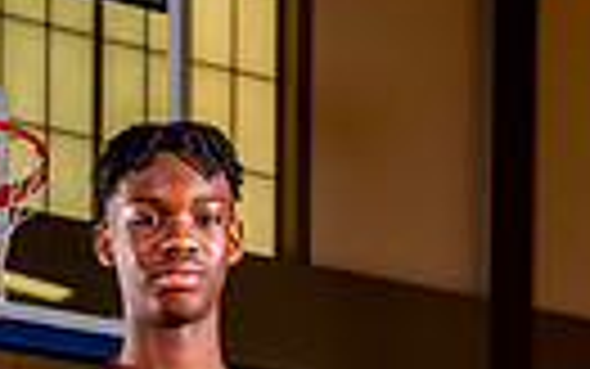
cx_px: 56
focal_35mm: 109
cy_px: 954
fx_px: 1753
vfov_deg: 10.1
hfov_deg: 18.8
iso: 100
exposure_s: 1/200
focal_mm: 31
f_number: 5.6
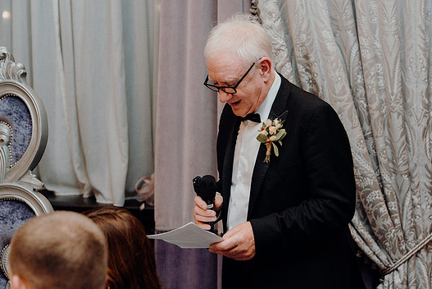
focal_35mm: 77
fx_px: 924
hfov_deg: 26.3
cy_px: 135
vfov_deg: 17.7
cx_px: 235
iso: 2500
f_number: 4
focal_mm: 70
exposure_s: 1/160
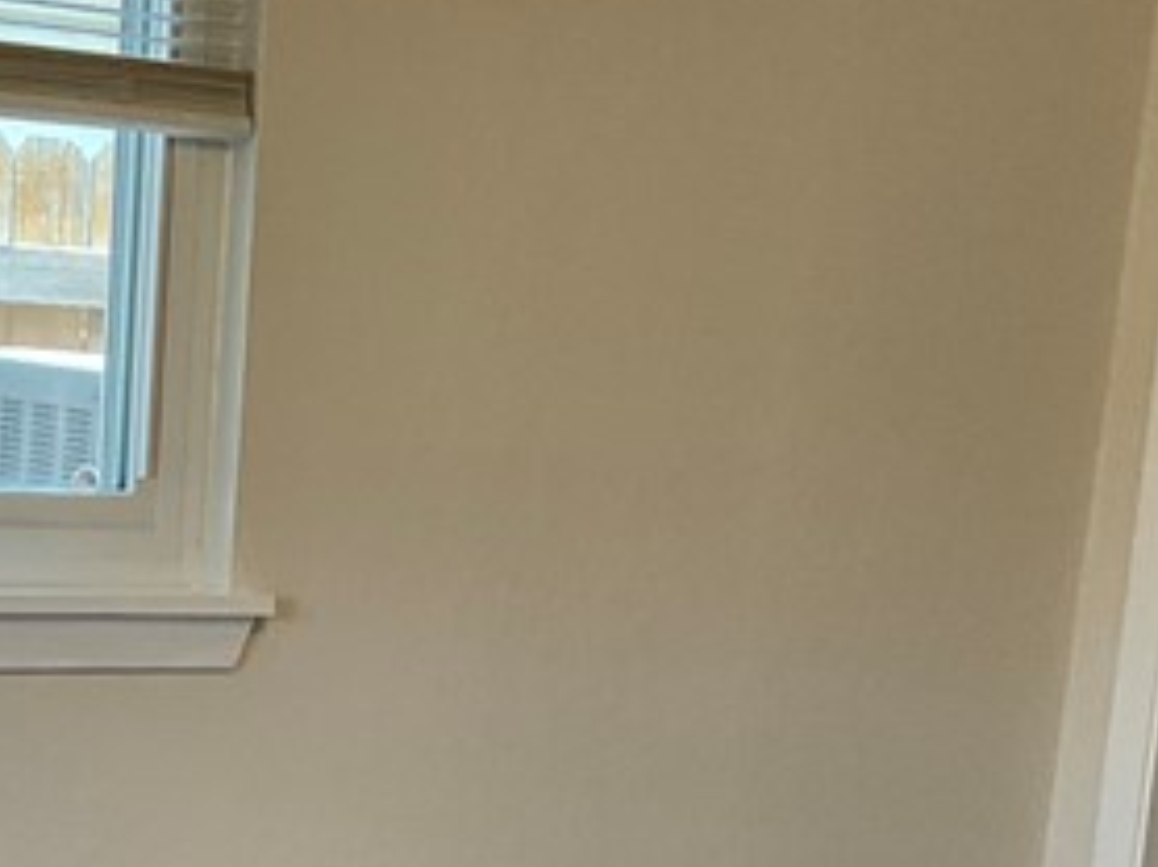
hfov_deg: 18.2
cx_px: 192
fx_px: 3576
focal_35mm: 107
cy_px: 1205
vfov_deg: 13.2
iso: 50
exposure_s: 1/60
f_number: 1.8
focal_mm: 3
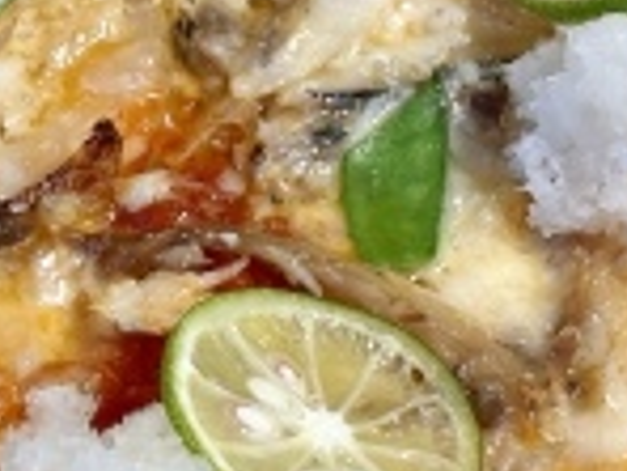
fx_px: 3749
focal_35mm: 207
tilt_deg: -49.3
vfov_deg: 7.2
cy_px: 136
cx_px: -131
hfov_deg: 9.4
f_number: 1.78
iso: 64
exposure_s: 1/100
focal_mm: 6.86
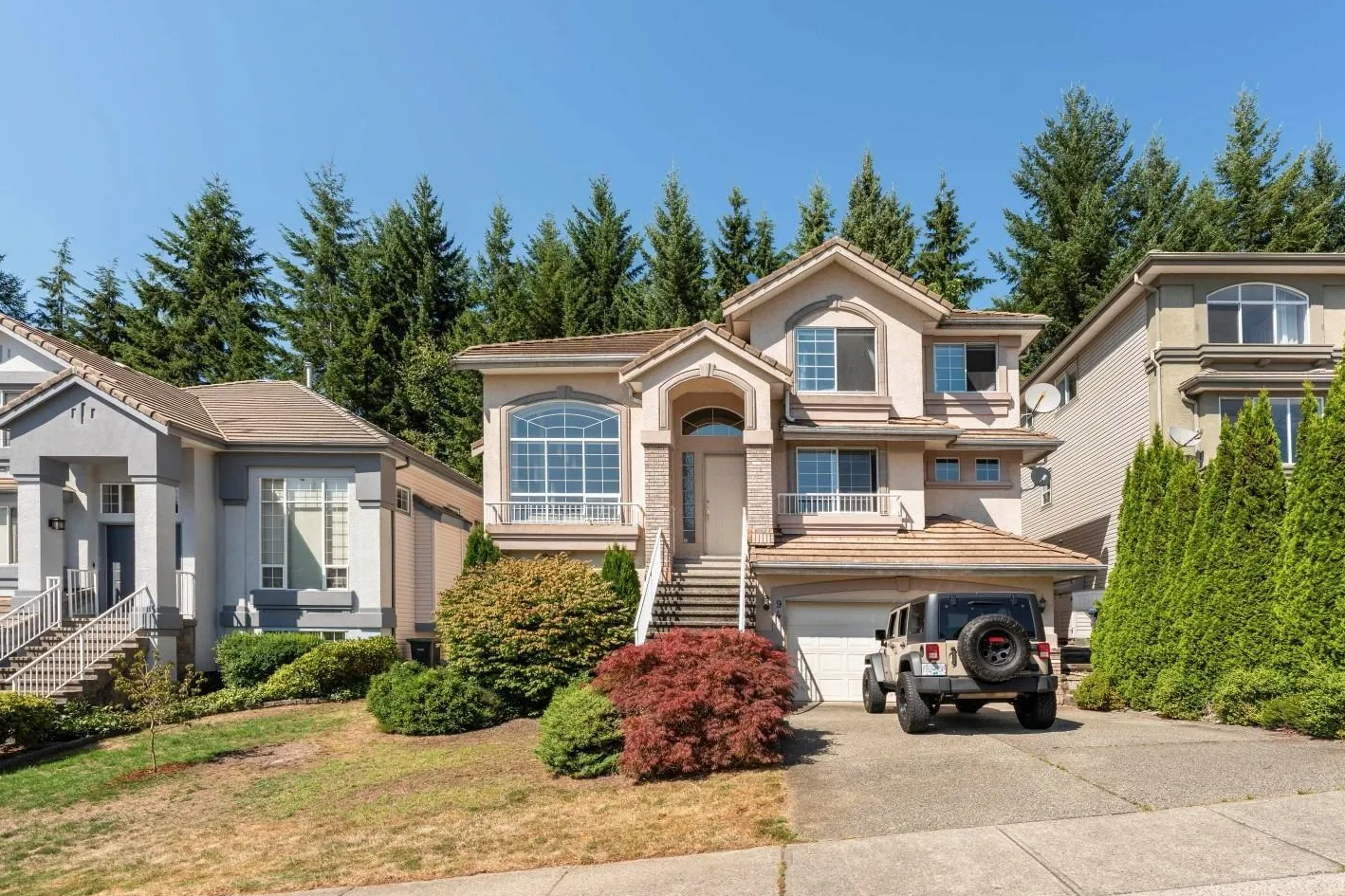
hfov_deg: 96.1
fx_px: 598
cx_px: 765
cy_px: 448
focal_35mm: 16
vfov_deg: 73.7
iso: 100
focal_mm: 14
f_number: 10
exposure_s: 1/160
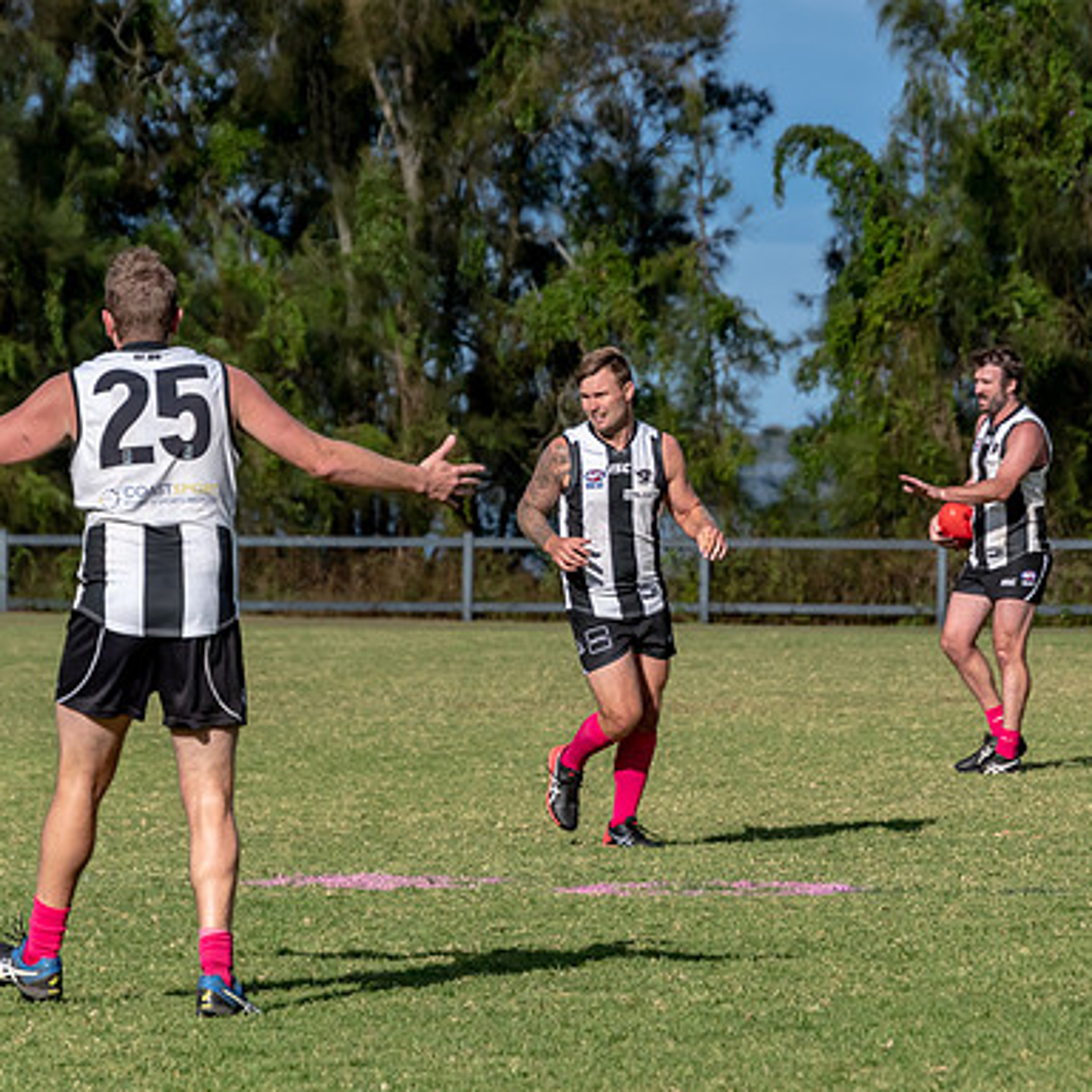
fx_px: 10743
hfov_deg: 5.8
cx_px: 657
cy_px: 547
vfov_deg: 5.8
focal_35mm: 301
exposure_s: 1/4000
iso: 800
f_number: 6.3
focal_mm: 155
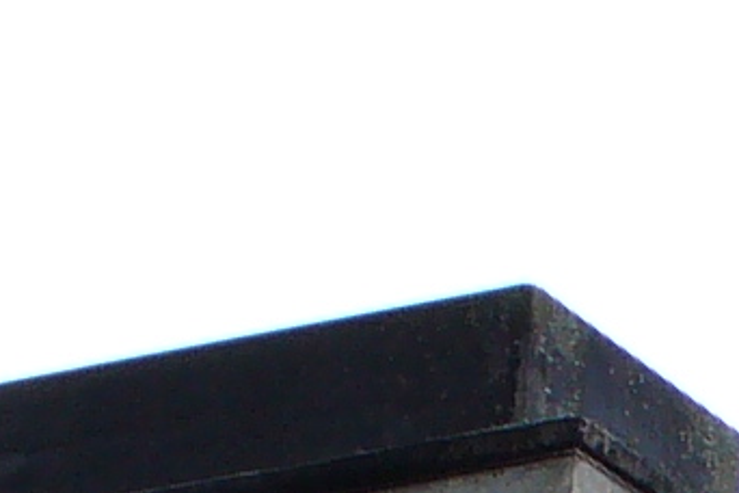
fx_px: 5912
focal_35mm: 288
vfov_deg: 4.5
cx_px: 1225
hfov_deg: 7.0
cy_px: 1581
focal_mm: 6.1
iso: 80
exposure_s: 1/160
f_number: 2.8
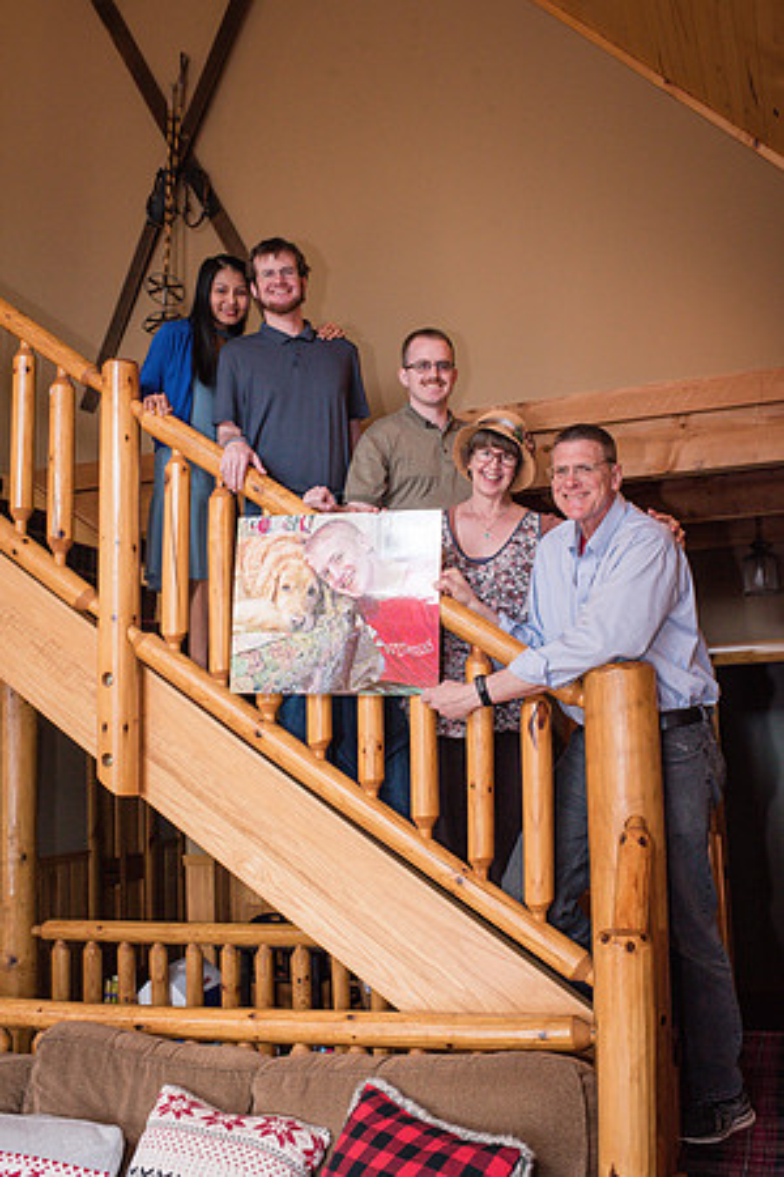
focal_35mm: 35
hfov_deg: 37.9
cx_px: 392
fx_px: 1143
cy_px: 588
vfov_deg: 54.4
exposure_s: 1/200
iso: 1000
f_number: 8
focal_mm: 35
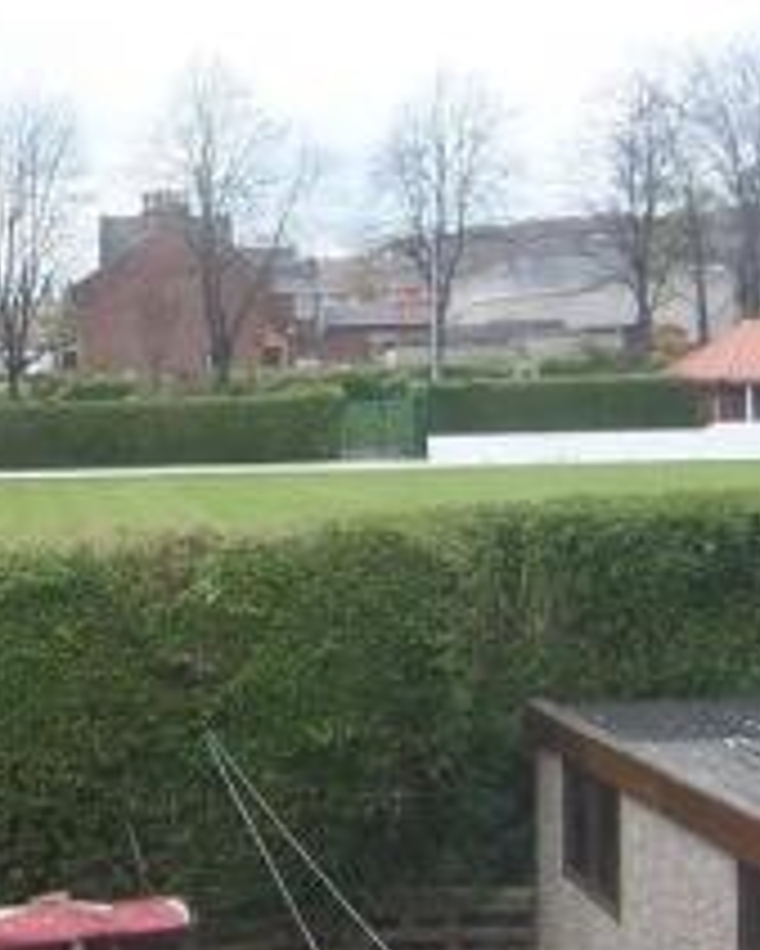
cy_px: 403
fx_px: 1742
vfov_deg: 30.4
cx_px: -16
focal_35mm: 62
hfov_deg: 23.5
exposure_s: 1/320
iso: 64
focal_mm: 3.8
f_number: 2.8
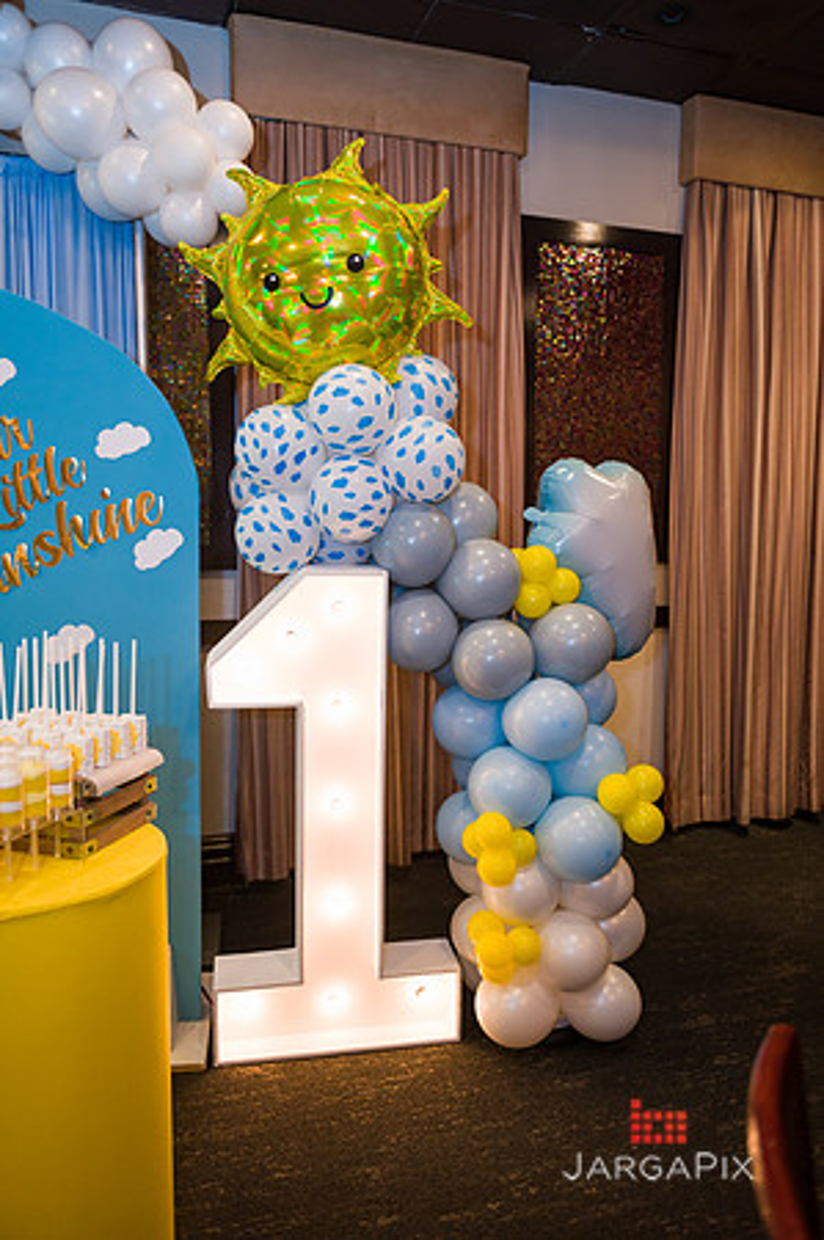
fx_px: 895
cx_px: 412
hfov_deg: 49.5
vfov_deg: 69.4
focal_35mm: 26
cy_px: 620
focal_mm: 26
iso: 1600
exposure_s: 1/200
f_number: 3.2
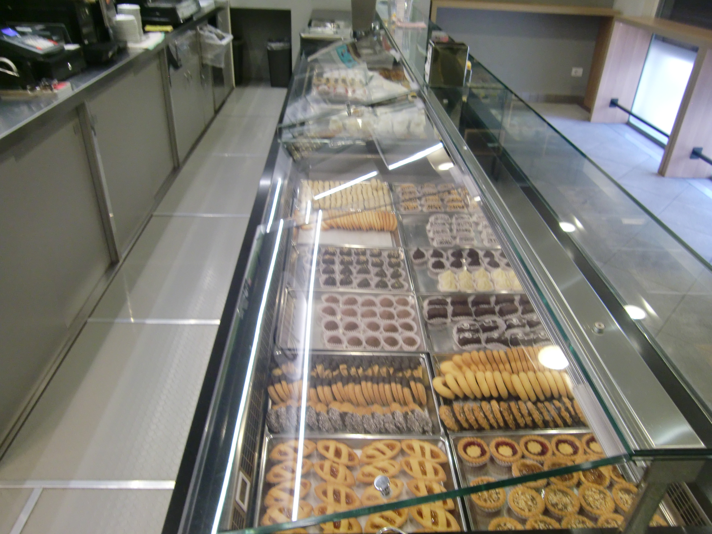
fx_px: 576
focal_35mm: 28
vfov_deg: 49.7
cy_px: 267
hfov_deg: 63.4
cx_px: 356
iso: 200
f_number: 2.6
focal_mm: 4.9
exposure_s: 1/80
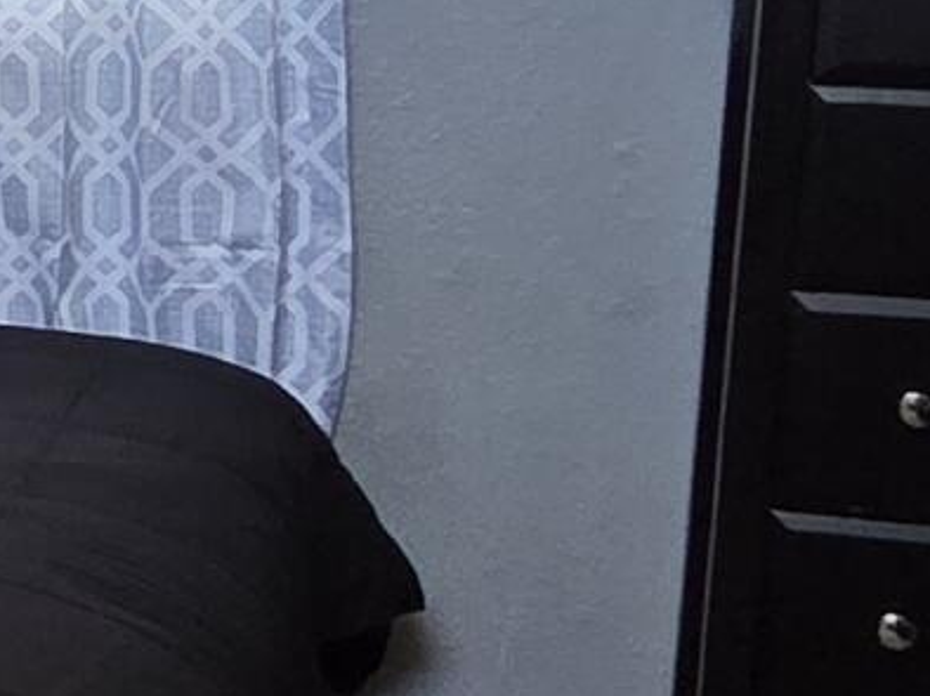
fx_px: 2658
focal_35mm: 99
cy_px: 191
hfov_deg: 15.9
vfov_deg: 14.9
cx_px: -888
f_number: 2.2
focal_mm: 2.2
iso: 640
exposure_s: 1/60
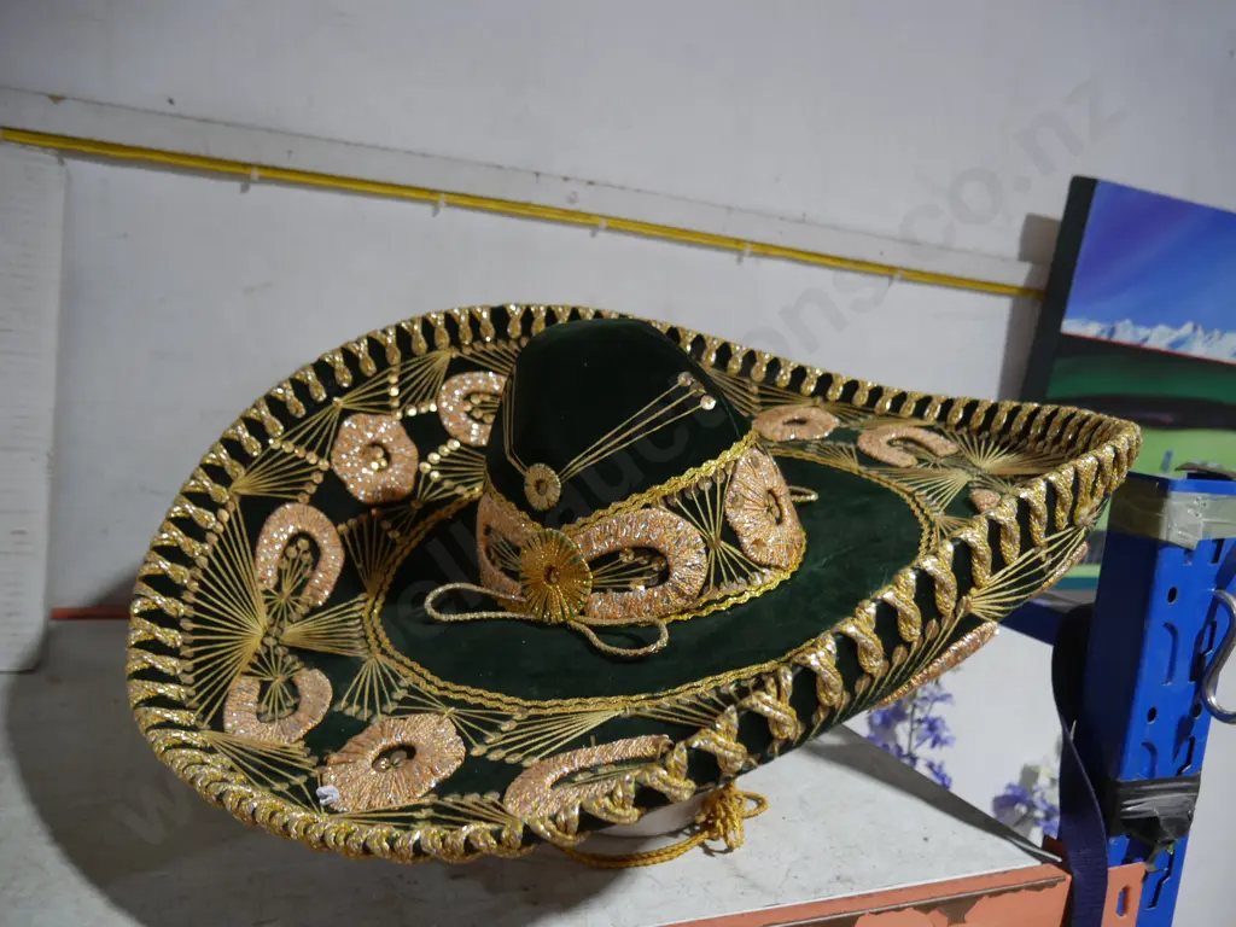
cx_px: 618
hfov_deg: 63.4
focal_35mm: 28
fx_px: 1000
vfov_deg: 49.7
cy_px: 464
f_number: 3.5
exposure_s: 1/60
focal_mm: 14
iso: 400
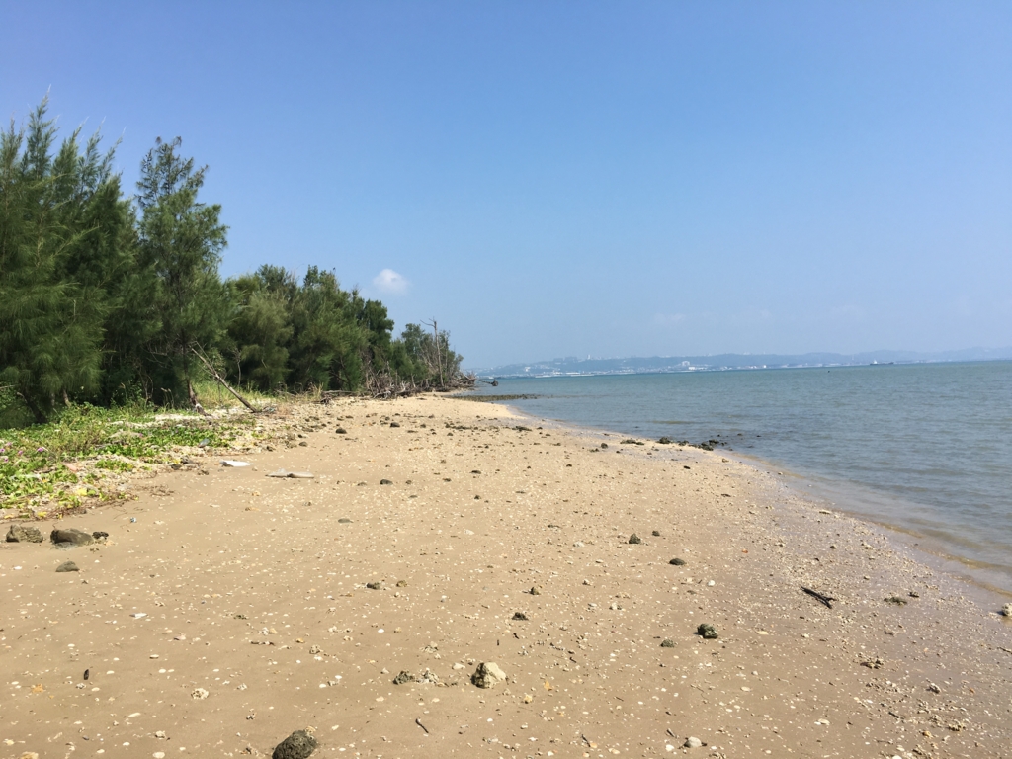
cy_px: 380
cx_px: 506
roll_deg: +1.1
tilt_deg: +3.7
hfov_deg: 61.7
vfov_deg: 48.2
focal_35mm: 29
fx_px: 848
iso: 25
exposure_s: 1/1709
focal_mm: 4.15
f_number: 2.2
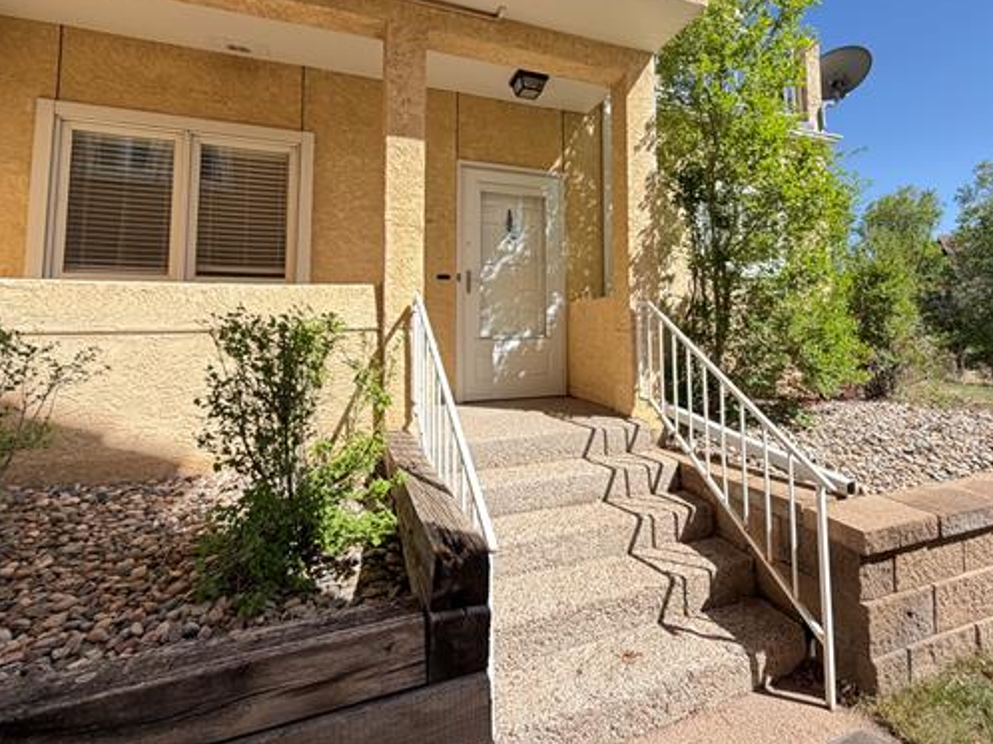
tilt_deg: +4.6
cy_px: 288
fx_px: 516
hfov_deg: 87.4
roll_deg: +1.0
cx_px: 556
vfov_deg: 70.6
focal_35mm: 18
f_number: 2.2
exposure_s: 1/502
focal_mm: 2.22
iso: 50
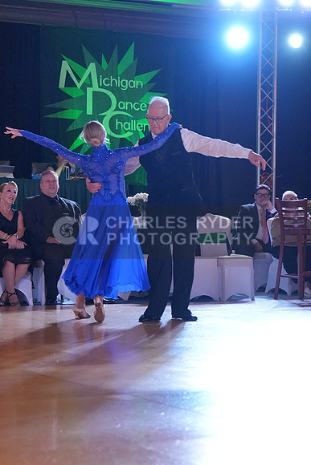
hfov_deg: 13.0
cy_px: 232
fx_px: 1360
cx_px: 156
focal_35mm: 105
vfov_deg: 19.5
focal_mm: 70
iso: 3200
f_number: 4
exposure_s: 1/500
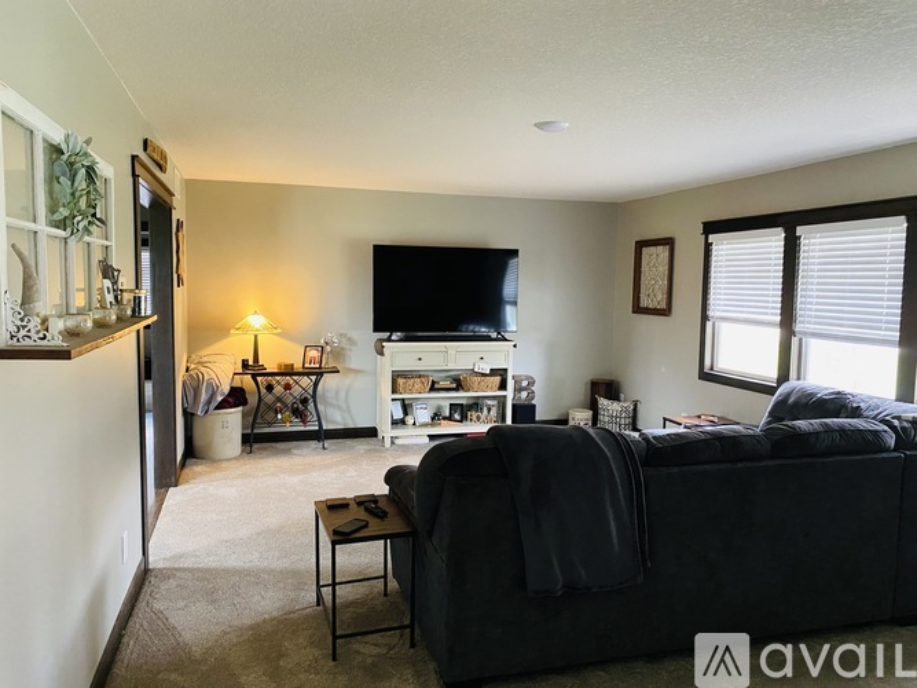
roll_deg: -0.9
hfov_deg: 67.3
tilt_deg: -6.6
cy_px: 344
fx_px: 689
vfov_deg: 53.0
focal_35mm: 26
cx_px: 458
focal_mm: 4.25
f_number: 1.8
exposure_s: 1/40
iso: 500
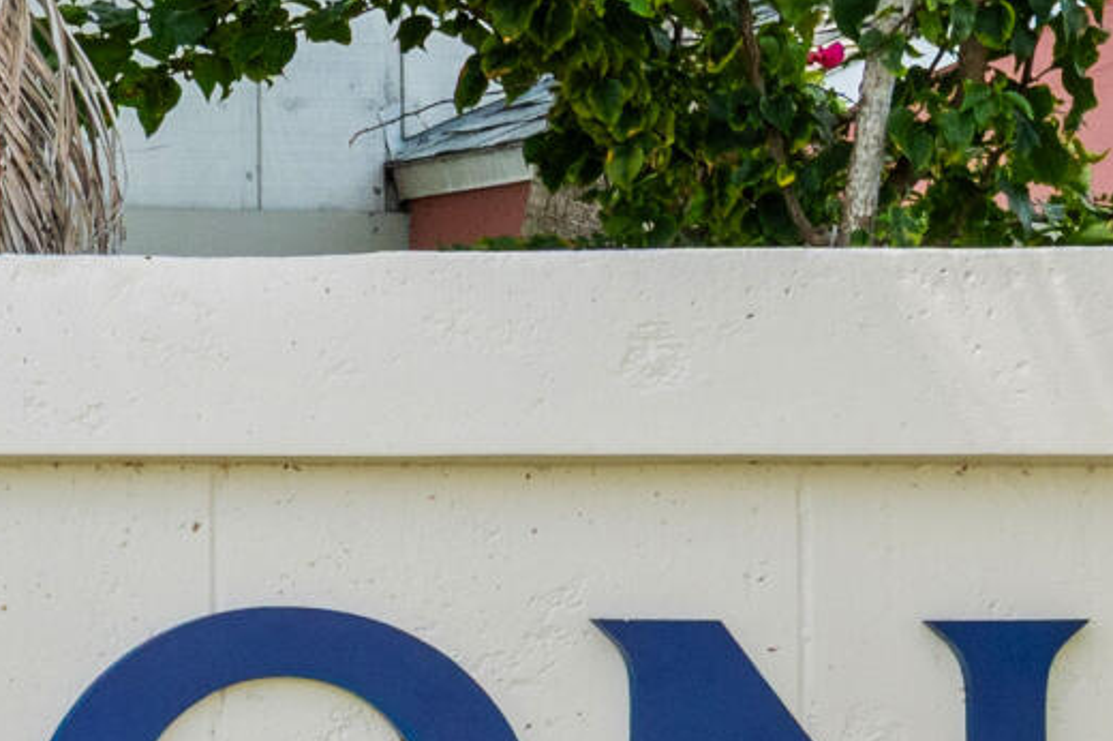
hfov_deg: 10.3
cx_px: -1321
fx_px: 5530
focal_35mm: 179
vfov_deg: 7.5
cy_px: 1056
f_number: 9
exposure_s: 1/100
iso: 800
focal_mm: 31
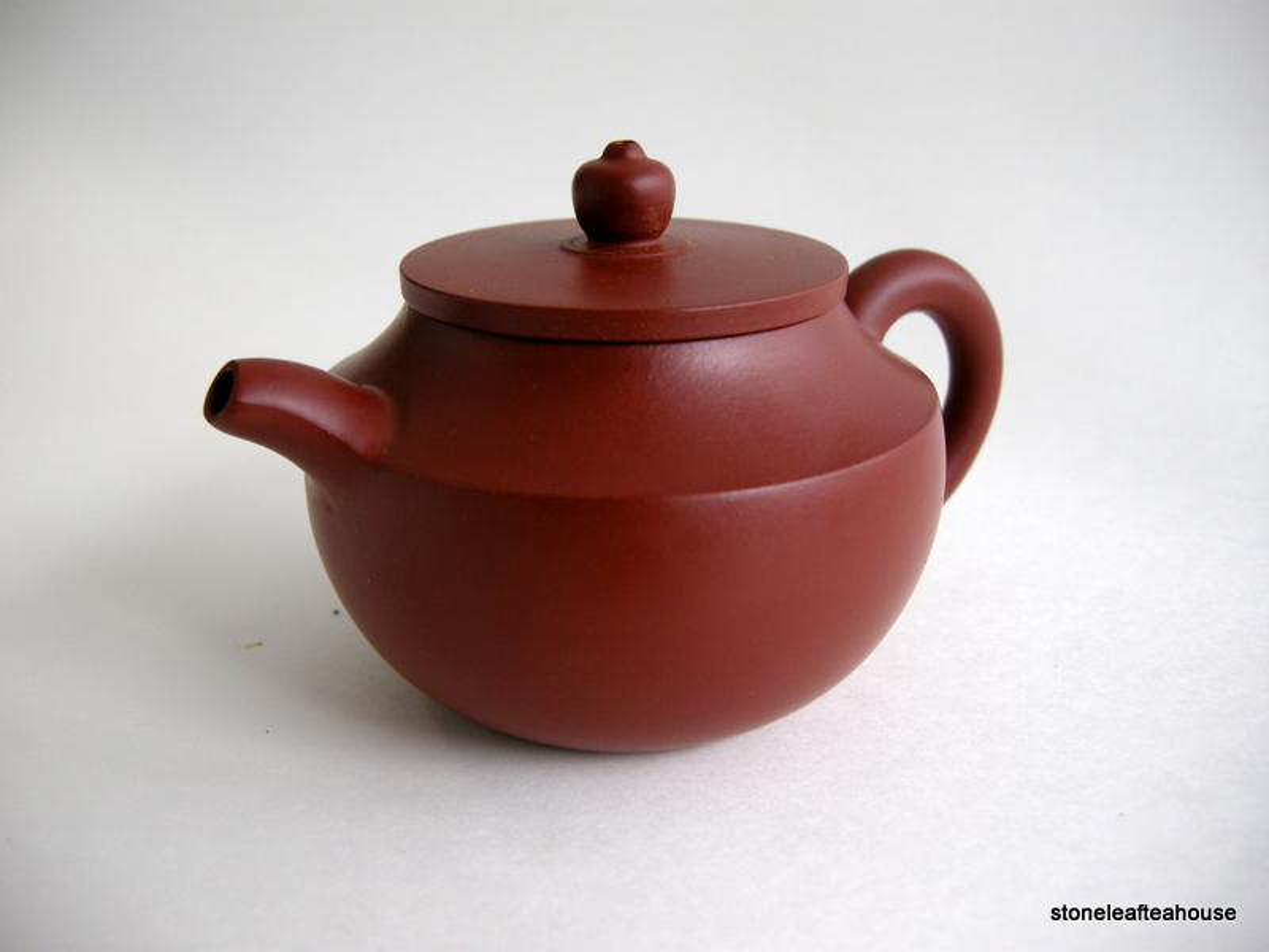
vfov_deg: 40.7
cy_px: 476
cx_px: 634
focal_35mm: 35
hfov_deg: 52.6
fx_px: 1283
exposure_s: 1/59.7
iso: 102
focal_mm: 7.5
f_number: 2.7
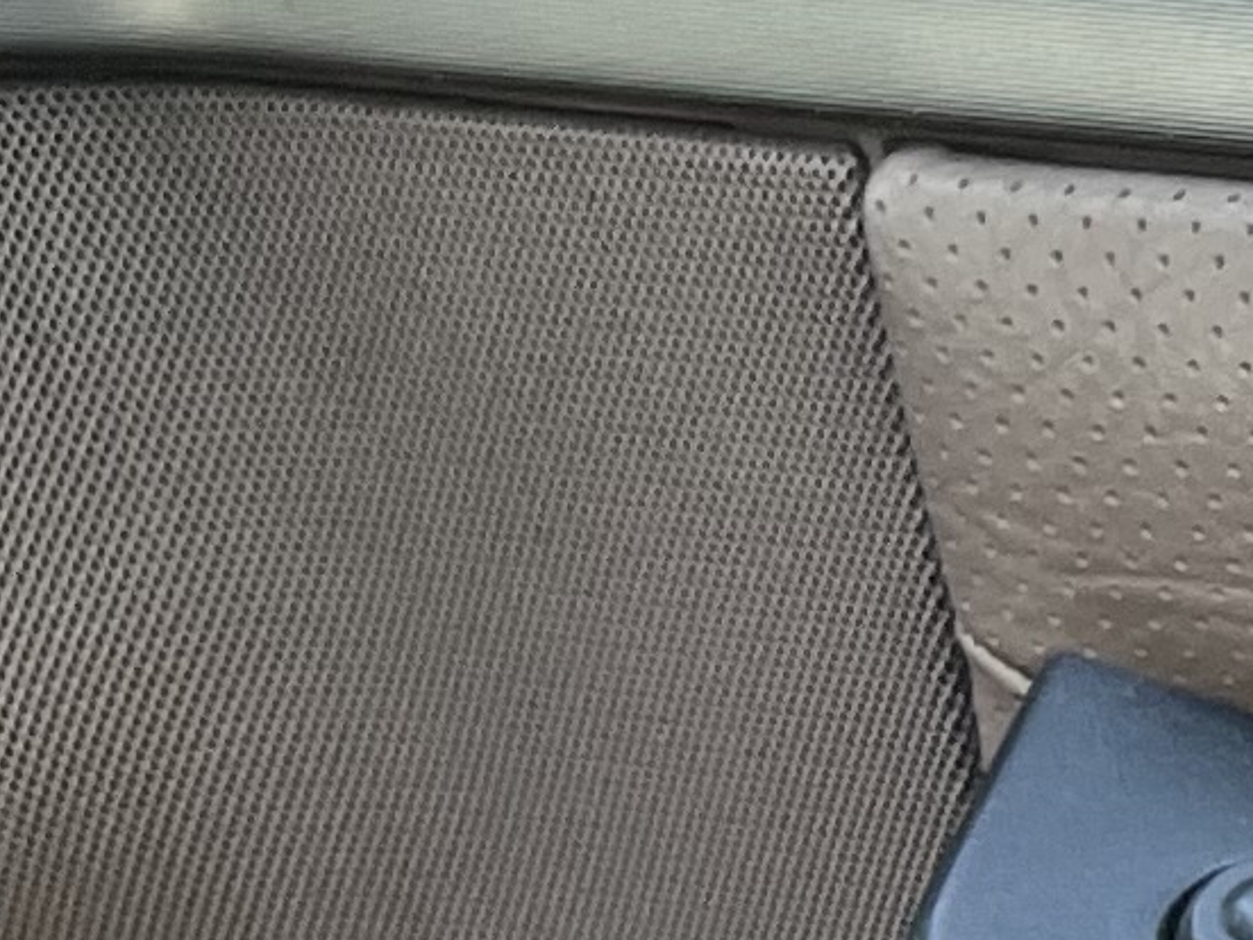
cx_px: 3789
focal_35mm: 190
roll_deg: +3.7
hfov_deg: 8.6
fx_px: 6877
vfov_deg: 7.4
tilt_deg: -32.8
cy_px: 2103
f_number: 1.6
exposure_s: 1/122
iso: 80
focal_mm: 5.1
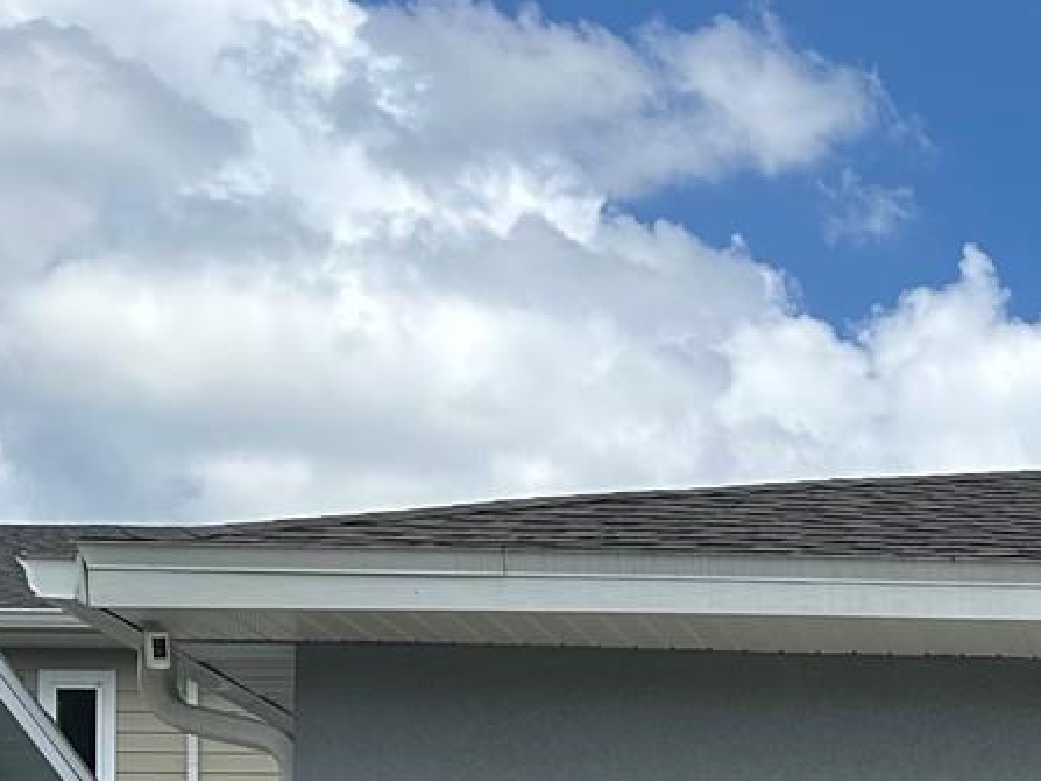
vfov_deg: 15.4
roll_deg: -0.6
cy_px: 1285
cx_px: 1383
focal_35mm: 86
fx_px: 2586
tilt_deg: +0.7
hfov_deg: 20.6
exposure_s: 1/3247
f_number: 1.78
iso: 80
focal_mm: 6.86
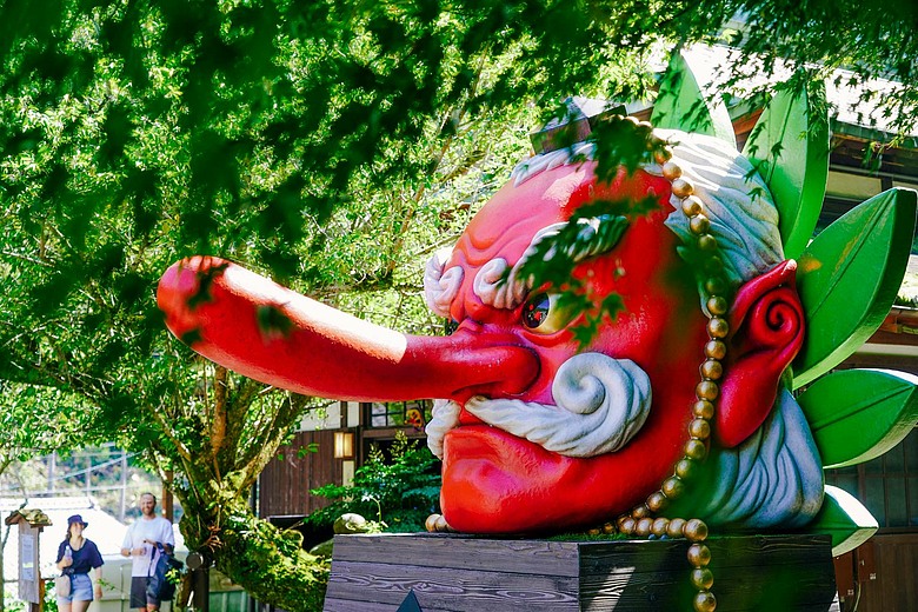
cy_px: 306
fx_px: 1453
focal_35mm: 57
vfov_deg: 23.8
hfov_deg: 35.1
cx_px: 459
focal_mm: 57
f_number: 4.5
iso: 100
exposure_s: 1/60
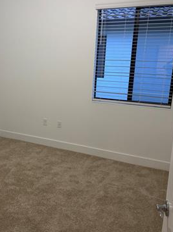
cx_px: 59
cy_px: 111
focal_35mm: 35
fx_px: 234
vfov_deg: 52.7
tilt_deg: -12.3
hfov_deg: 40.2
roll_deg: -2.8
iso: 200
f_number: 1.6
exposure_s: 1/60
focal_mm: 5.96
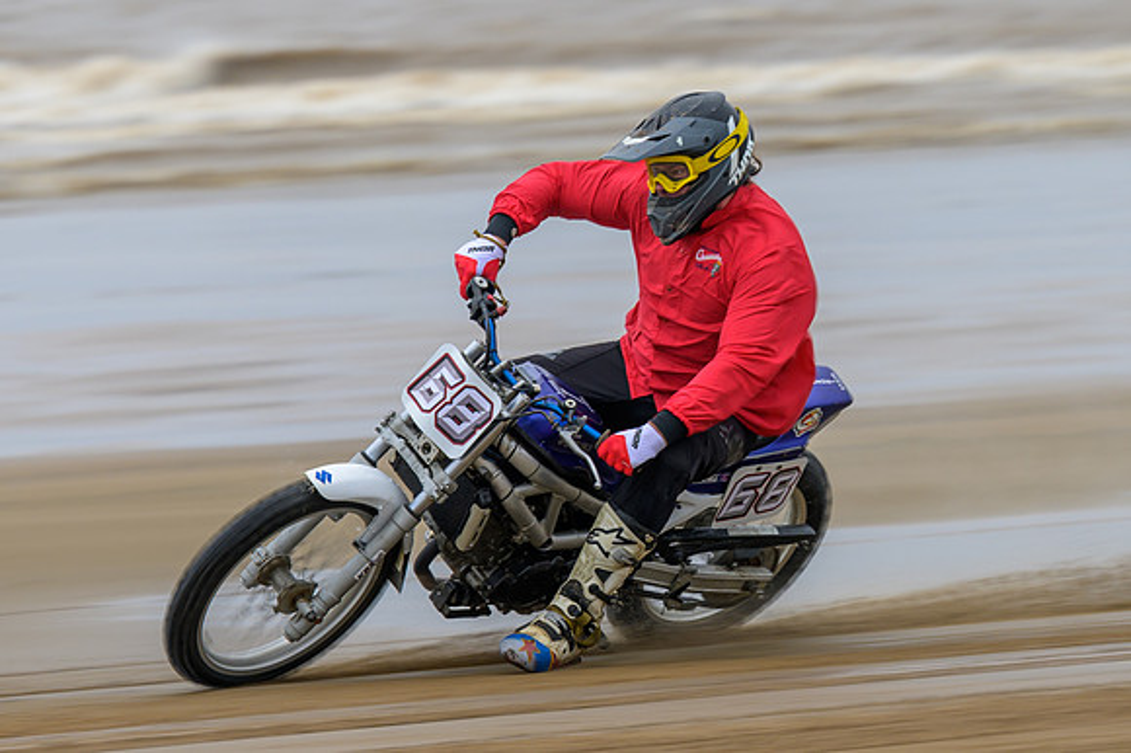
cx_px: 347
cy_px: 377
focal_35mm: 396
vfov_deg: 3.5
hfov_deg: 5.2
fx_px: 12423
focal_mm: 145
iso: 125
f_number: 4
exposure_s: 1/250
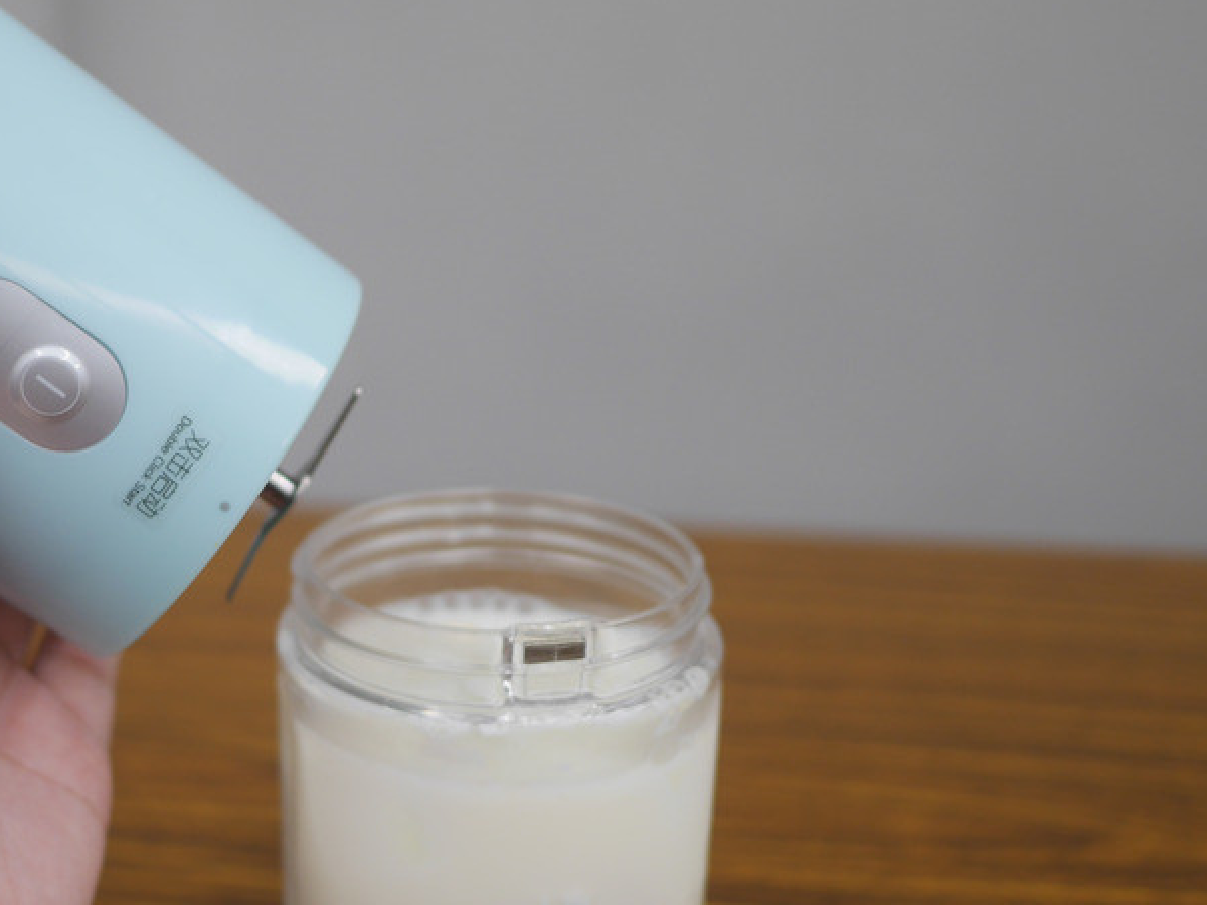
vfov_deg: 29.1
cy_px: 469
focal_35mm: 50
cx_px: 304
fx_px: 1743
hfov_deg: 37.3
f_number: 1.7
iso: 200
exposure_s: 1/100
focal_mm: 15
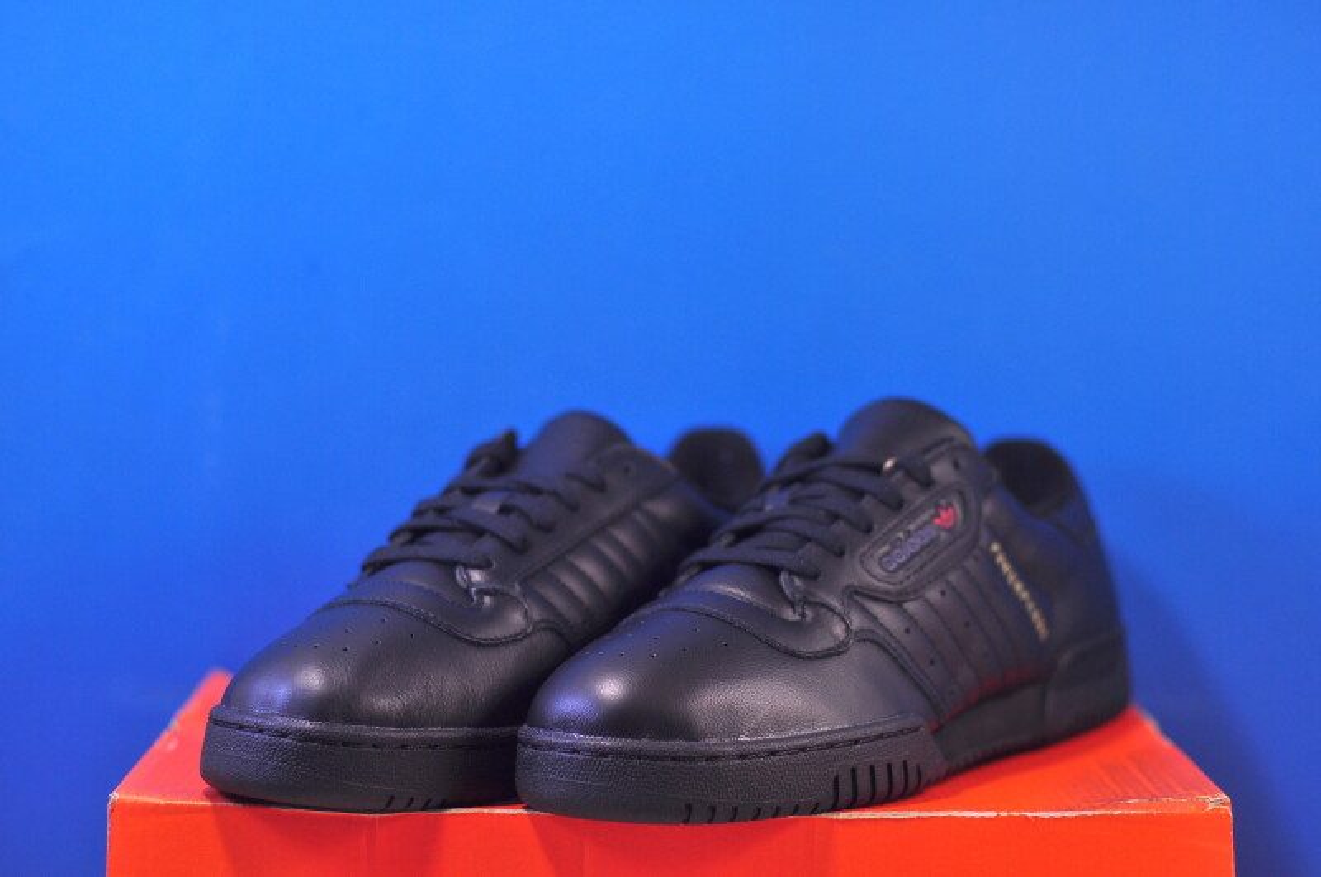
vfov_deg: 18.1
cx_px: 660
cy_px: 438
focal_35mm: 75
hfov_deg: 27.0
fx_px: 2748
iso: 250
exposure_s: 1/320
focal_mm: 50
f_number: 2.2
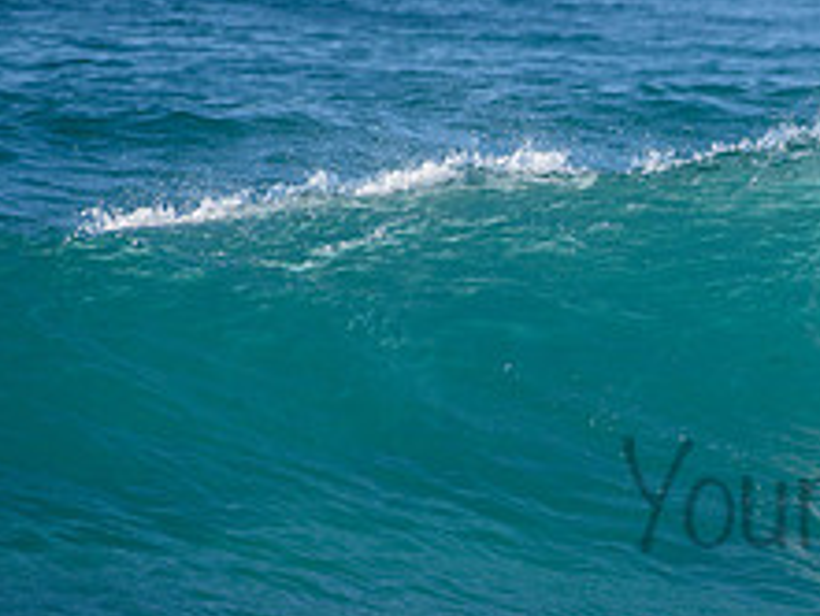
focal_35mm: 1547
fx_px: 36666
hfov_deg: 1.3
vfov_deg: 1.0
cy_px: 486
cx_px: 1042
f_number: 5.6
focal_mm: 500
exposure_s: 1/2000
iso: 400
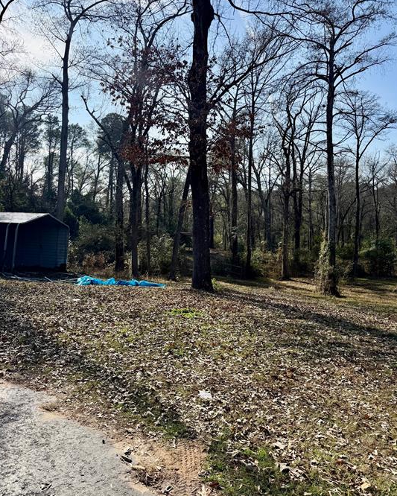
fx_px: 396
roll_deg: -1.4
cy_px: 224
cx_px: 186
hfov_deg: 53.2
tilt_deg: +3.2
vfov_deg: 63.9
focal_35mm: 27
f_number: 1.78
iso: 100
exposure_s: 1/3584
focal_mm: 6.76
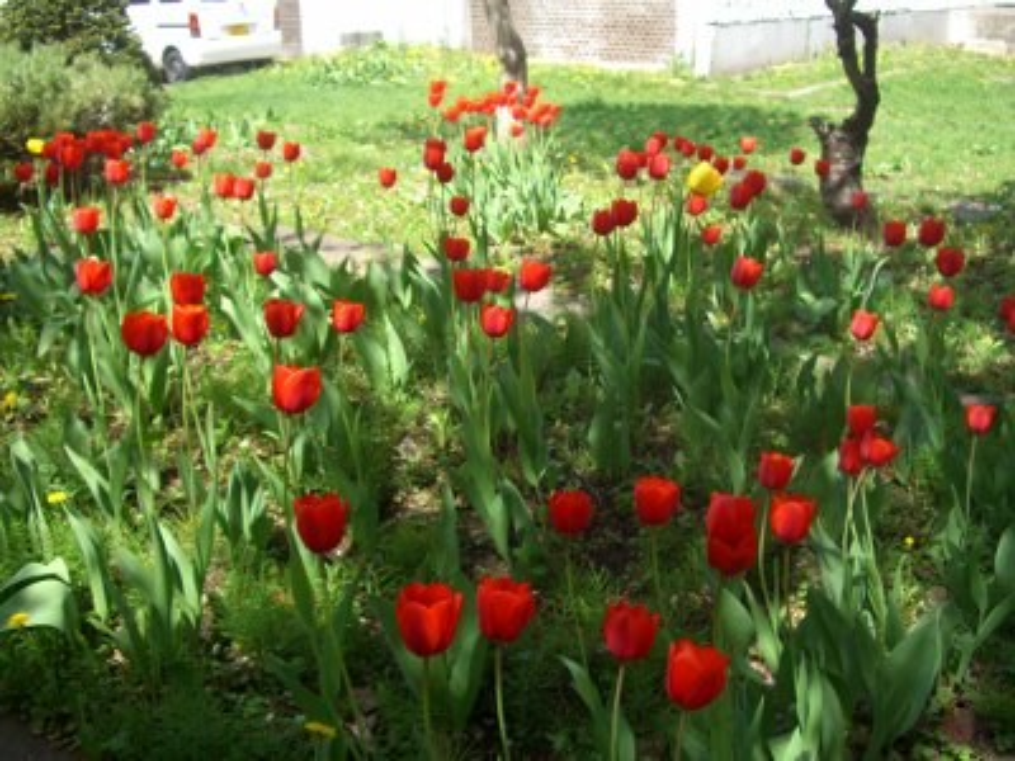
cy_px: 380
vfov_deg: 37.7
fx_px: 1114
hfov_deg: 49.0
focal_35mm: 38
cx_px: 508
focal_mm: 7.9
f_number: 2.8
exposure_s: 1/250
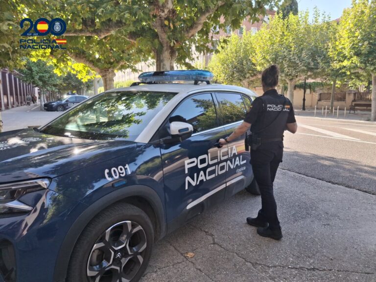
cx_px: 188
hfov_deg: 69.4
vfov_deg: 54.9
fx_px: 272
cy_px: 141
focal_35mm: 25
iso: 32
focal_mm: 4.69
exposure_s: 1/225
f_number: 1.8
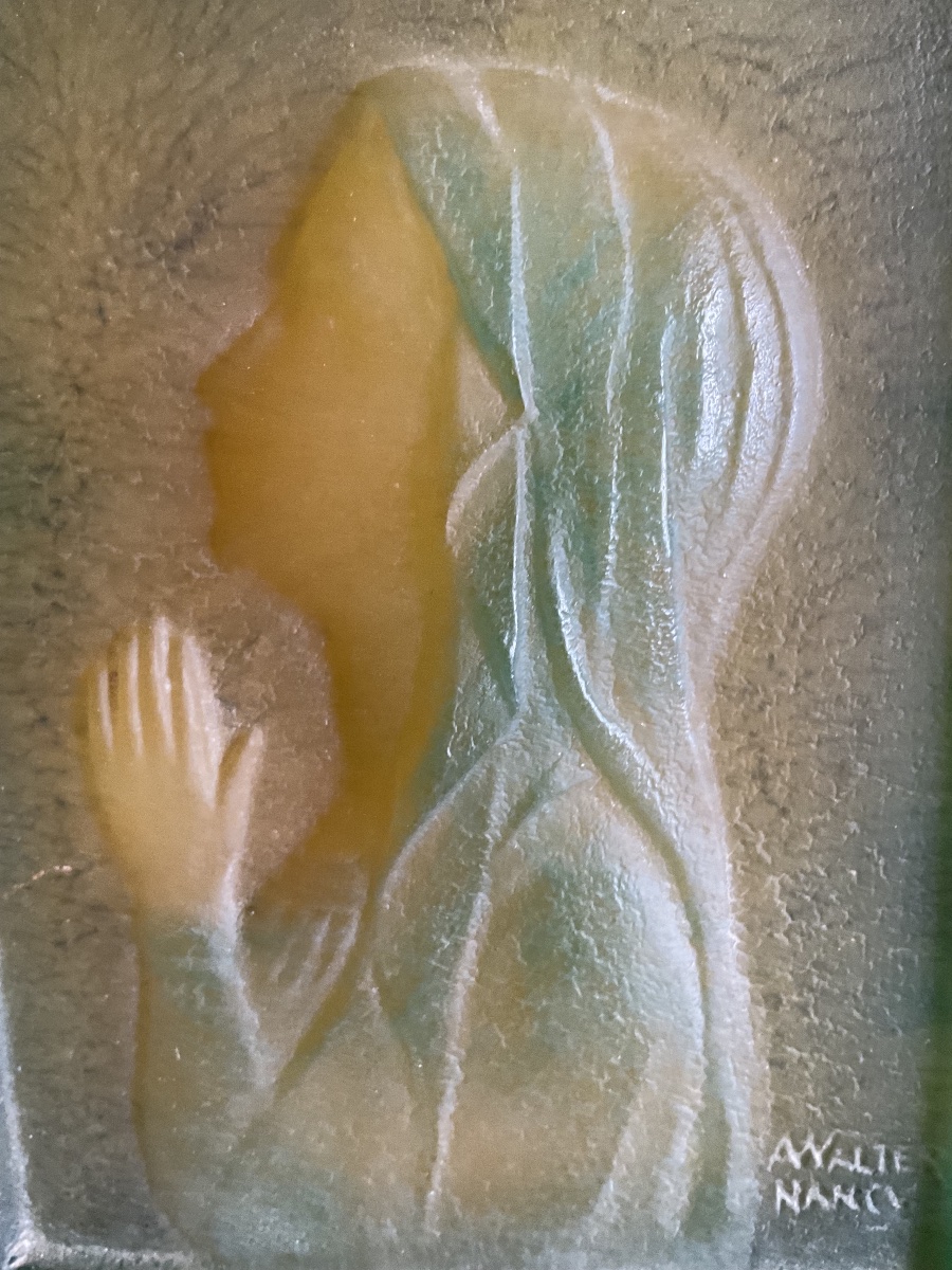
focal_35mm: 29
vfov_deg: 61.7
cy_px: 635
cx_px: 476
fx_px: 1063
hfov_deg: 48.2
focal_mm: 3
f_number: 1.8
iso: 200
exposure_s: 1/60
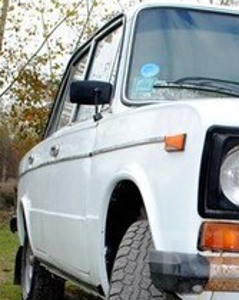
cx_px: 298
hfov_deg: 15.1
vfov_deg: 19.3
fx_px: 867
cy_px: 253
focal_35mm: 98
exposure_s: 1/125
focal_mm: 22
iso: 200
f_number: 9
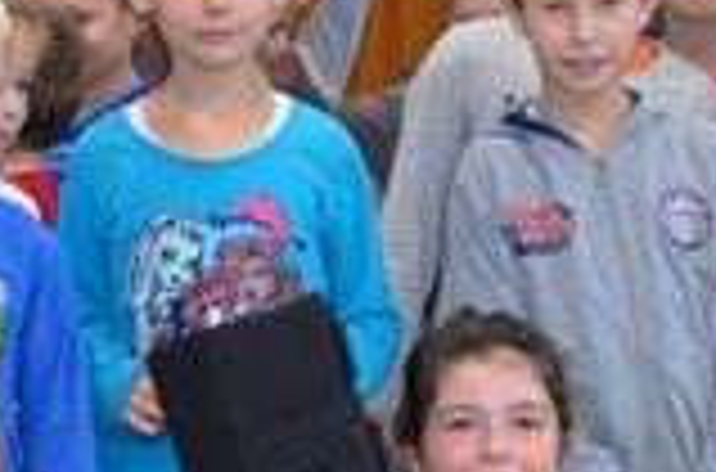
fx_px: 5414
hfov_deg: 7.5
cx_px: 675
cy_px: 191
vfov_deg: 5.0
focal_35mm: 273
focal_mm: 34
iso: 1400
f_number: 4.2
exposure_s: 1/60
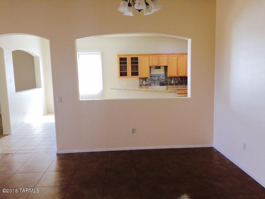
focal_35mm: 29
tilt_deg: -6.7
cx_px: 132
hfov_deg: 61.7
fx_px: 222
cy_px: 100
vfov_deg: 48.2
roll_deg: +0.5
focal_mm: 4.15
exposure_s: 1/60
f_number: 2.2
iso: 40
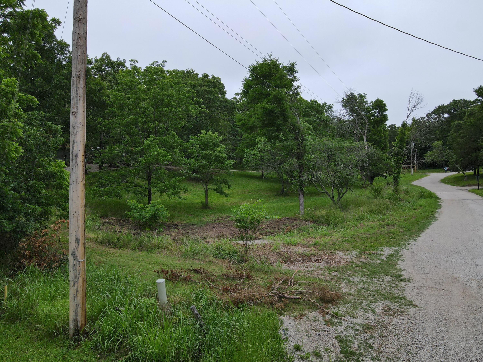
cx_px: 242
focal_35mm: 24
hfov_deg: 71.6
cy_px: 181
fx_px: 335
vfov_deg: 56.8
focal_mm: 4.5
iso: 110
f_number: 2.8
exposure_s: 1/640
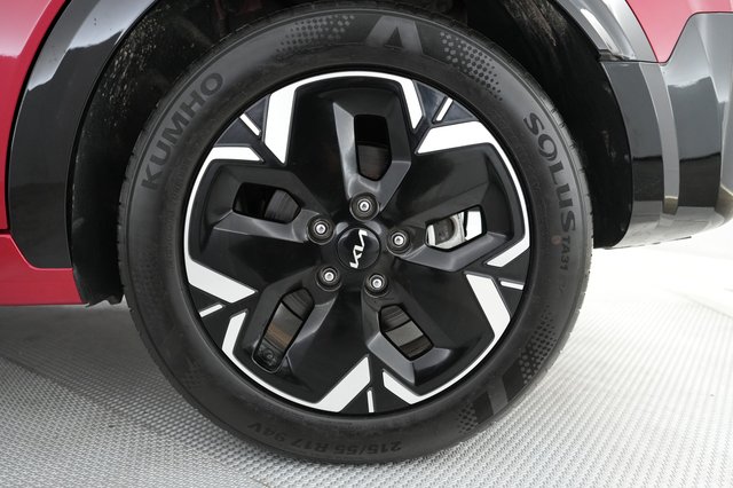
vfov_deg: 49.5
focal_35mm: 26
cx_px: 366
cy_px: 244
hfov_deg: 69.4
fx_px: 529
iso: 2500
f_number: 2.8
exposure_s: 1/80
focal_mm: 26
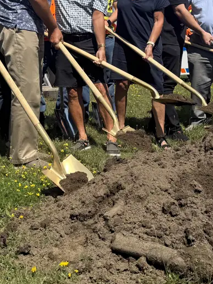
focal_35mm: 66
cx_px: 89
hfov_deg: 22.2
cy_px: 42
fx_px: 542
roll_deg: +0.8
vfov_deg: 28.5
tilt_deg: -0.1
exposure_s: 1/5714
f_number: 1.78
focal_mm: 6.76
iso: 80
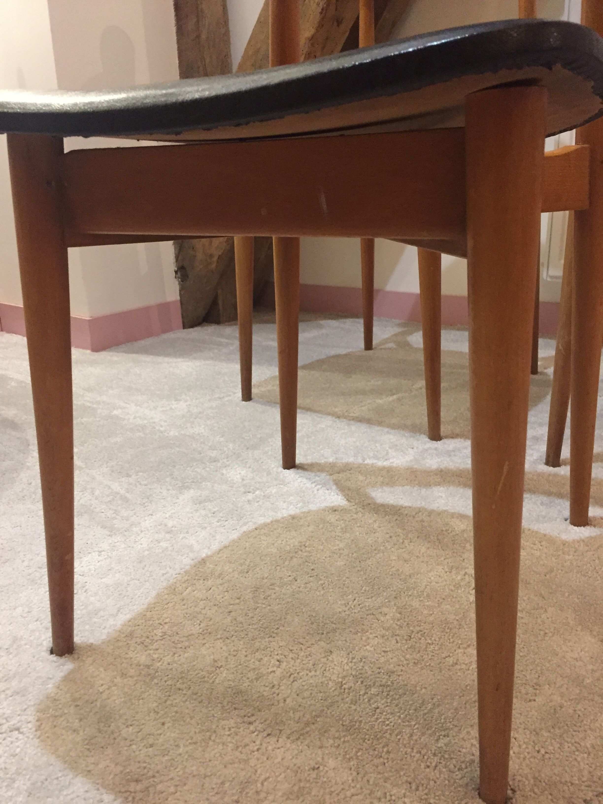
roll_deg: +3.4
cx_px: 302
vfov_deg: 61.7
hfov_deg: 48.2
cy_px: 402
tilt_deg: -18.2
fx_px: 674
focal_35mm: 29
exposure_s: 1/20
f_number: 2.2
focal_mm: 4.15
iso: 250
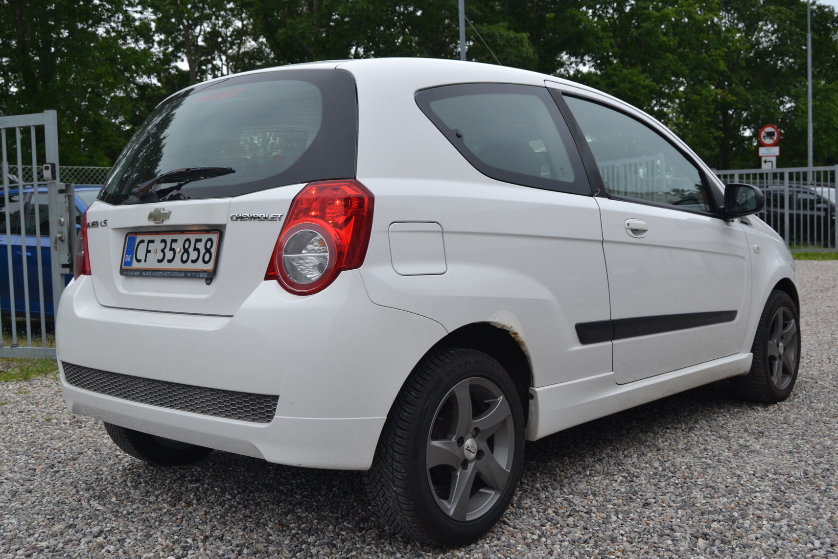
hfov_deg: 51.9
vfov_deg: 36.0
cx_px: 410
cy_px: 288
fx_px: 861
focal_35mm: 37
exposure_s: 1/125
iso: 100
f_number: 5.6
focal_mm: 22
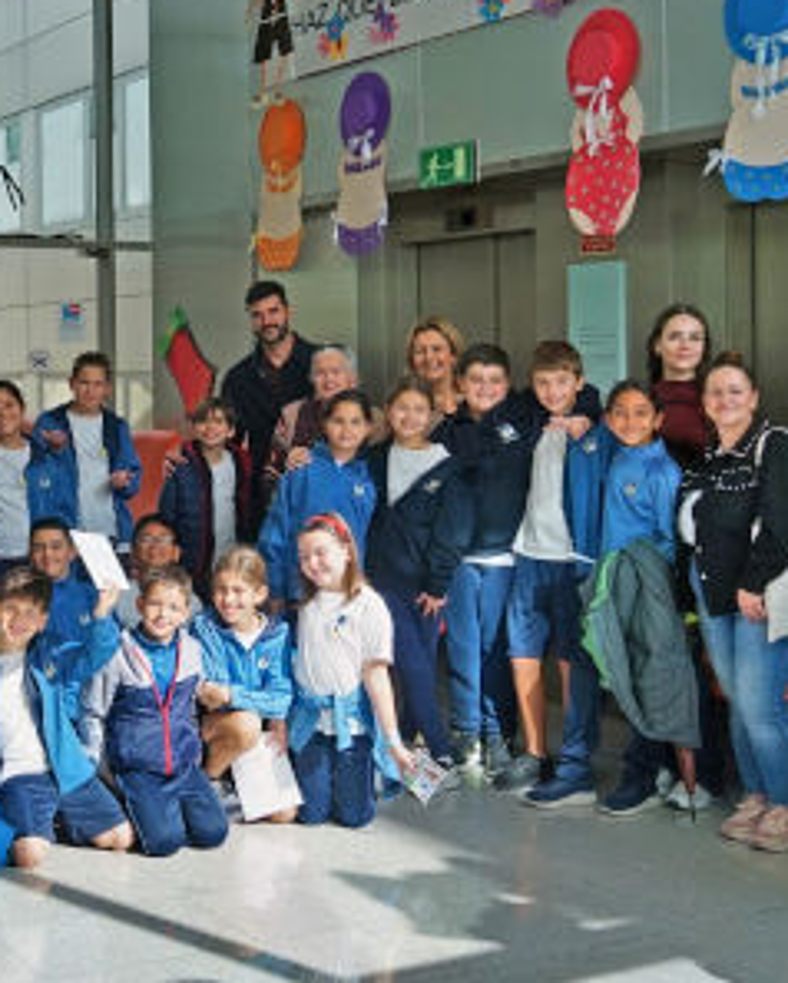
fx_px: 1543
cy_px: 404
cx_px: 20
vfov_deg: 35.2
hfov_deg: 27.2
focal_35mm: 53
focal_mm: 28
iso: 640
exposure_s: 1/2000
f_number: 4.5
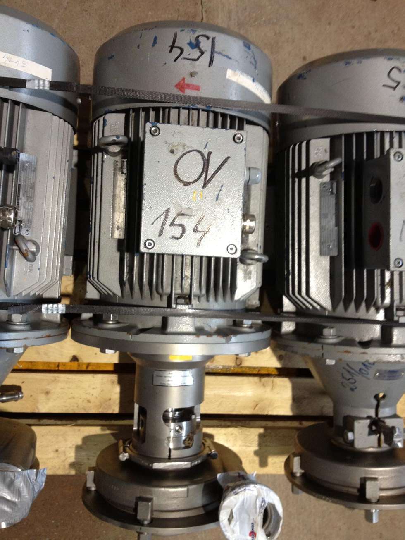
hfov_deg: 40.7
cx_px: 202
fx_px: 546
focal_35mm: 35
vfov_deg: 52.6
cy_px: 270
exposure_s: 1/20
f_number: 2.4
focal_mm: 4.28
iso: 125
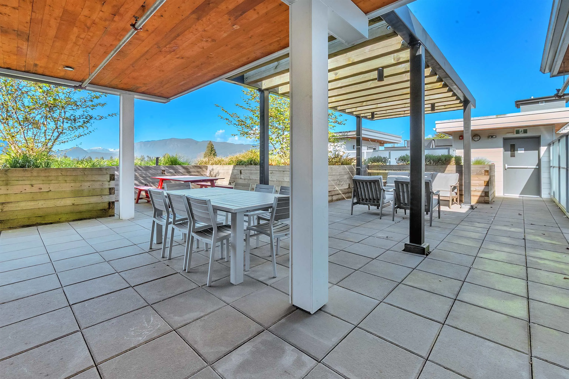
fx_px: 237
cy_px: 190
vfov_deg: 77.3
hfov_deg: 100.4
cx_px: 284
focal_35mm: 15
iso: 800
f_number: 22
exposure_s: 1/80
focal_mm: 10
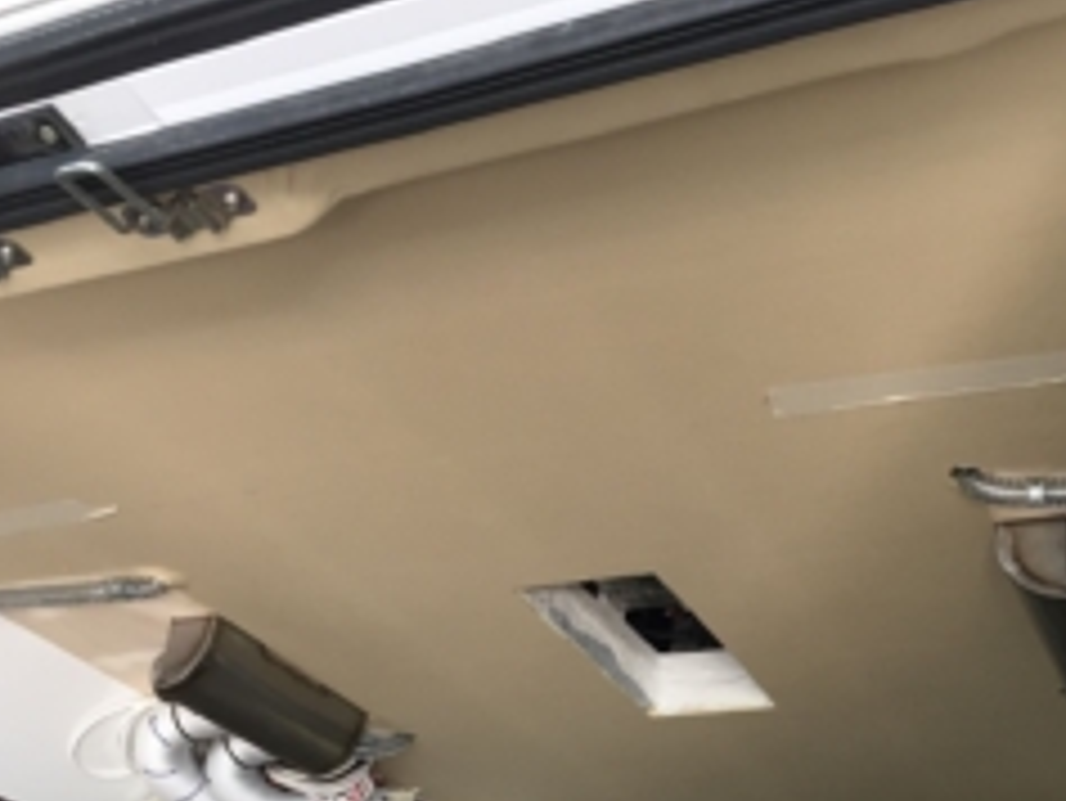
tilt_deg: +25.4
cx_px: 693
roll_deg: -5.9
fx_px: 1510
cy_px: 580
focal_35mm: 49
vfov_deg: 29.3
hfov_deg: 38.5
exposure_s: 1/33
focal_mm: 4.15
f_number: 2.2
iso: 40
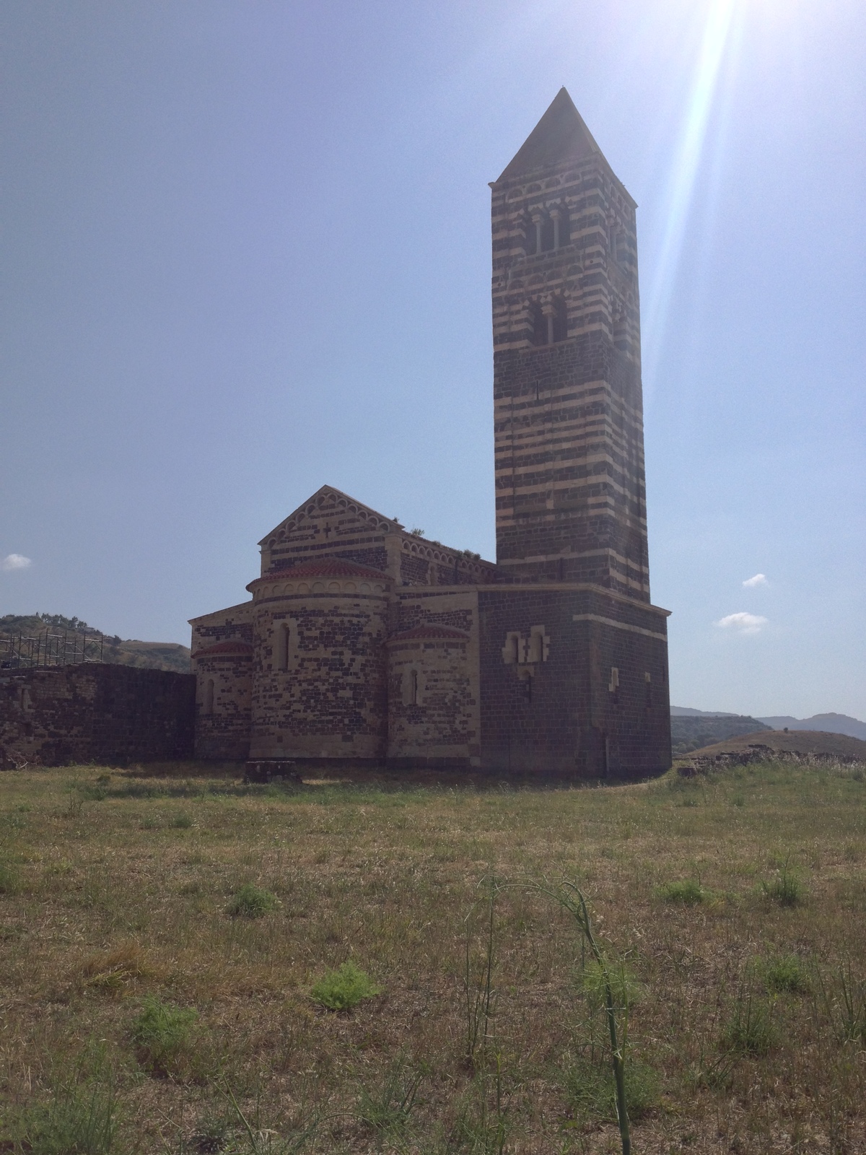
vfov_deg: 52.6
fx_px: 1167
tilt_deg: +8.0
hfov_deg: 40.7
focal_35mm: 35
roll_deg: +1.0
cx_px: 433
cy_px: 578
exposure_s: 1/1623
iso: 50
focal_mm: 4.28
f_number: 2.4
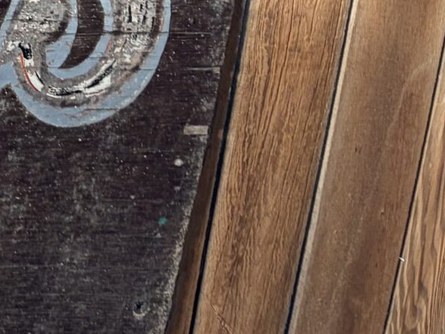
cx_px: -497
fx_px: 1440
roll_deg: -3.8
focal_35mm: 112
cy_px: -14
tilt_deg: -17.1
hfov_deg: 14.1
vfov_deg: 13.0
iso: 80
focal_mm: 5.96
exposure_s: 1/60
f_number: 1.6
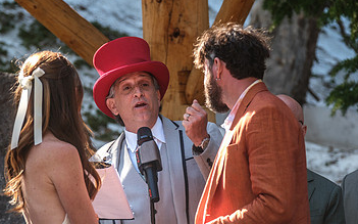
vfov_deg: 4.0
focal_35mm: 327
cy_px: 152
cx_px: 194
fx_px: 3189
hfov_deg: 6.4
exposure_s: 1/210
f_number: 4
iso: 400
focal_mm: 129.2
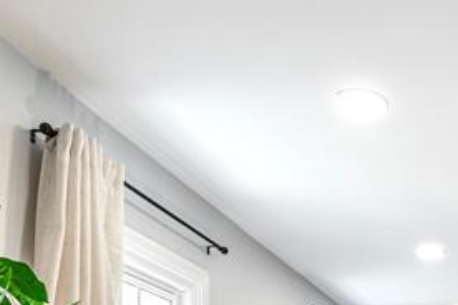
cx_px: 503
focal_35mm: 52
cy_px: 454
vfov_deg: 21.8
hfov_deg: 33.4
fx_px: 662
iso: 200
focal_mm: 14
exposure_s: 1/6
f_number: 9
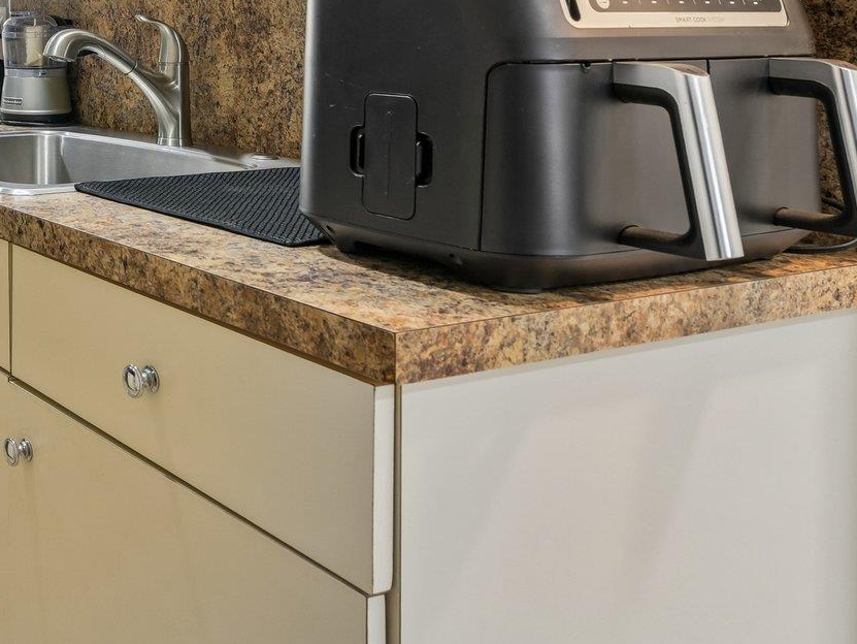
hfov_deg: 34.3
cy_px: 33
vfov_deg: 30.4
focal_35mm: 45
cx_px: -158
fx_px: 1115
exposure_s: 1/6
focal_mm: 19
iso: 400
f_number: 8
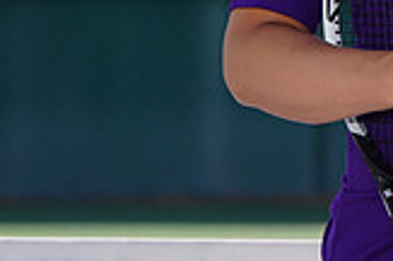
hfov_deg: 2.2
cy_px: -115
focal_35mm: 956
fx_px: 10416
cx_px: 620
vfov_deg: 1.4
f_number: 9
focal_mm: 268
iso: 100
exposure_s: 1/250
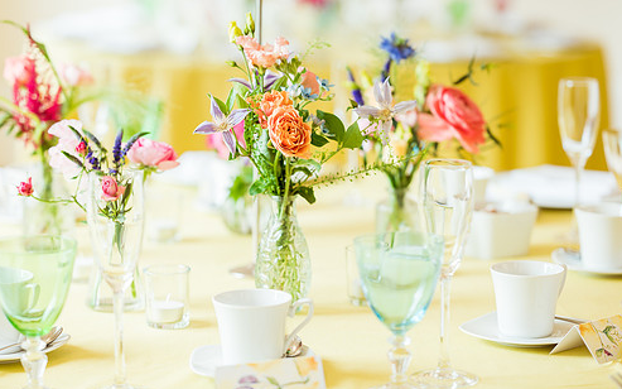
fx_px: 1729
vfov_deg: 12.8
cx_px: 278
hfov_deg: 20.4
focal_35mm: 102
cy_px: 153
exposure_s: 1/160
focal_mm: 85
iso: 100
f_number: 2.2
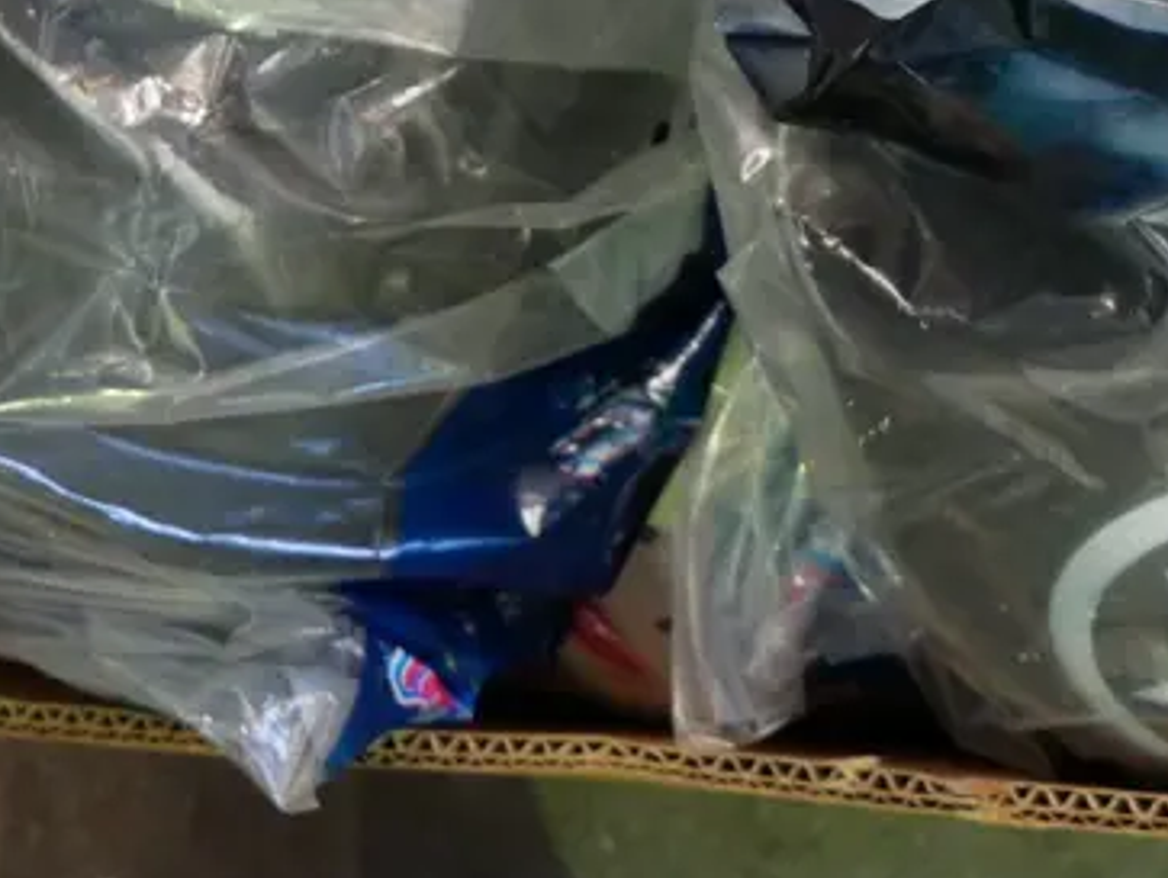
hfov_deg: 15.7
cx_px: 997
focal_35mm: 124
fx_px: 4188
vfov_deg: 11.6
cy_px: -325
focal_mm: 22
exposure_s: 1/60
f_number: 4.2
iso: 1600
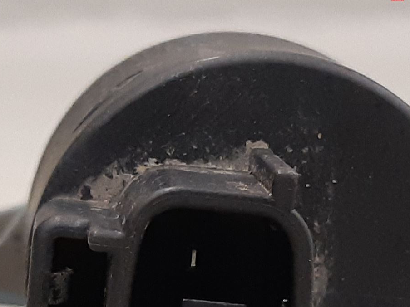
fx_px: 699
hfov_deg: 32.7
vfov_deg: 24.2
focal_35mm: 59
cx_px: 205
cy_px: 273
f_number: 1.7
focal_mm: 3.93
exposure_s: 1/50
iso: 250
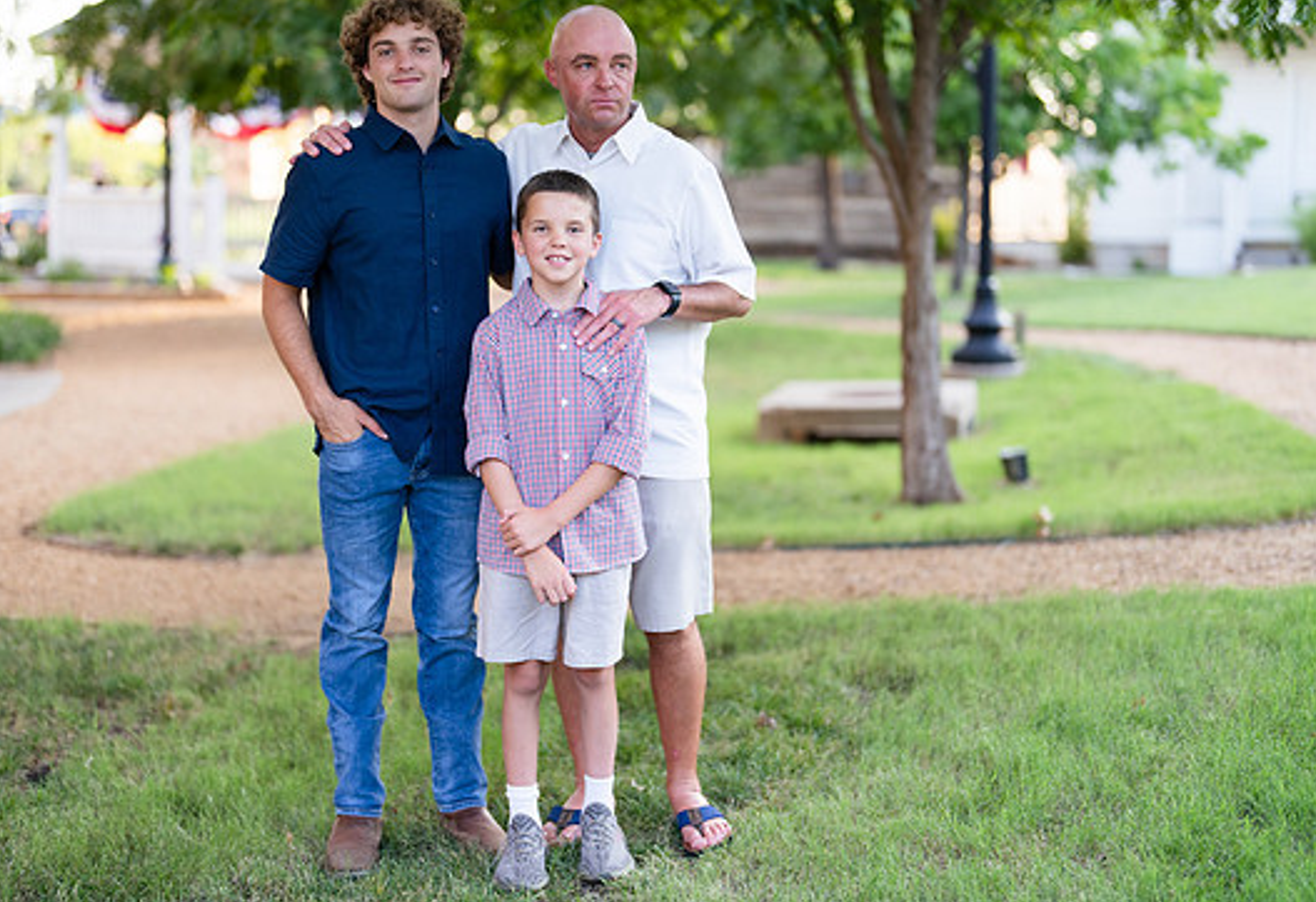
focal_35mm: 57
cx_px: 626
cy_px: 405
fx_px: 2101
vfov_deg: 24.2
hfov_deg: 34.8
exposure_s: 1/1000
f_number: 1.2
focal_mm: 50
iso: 200
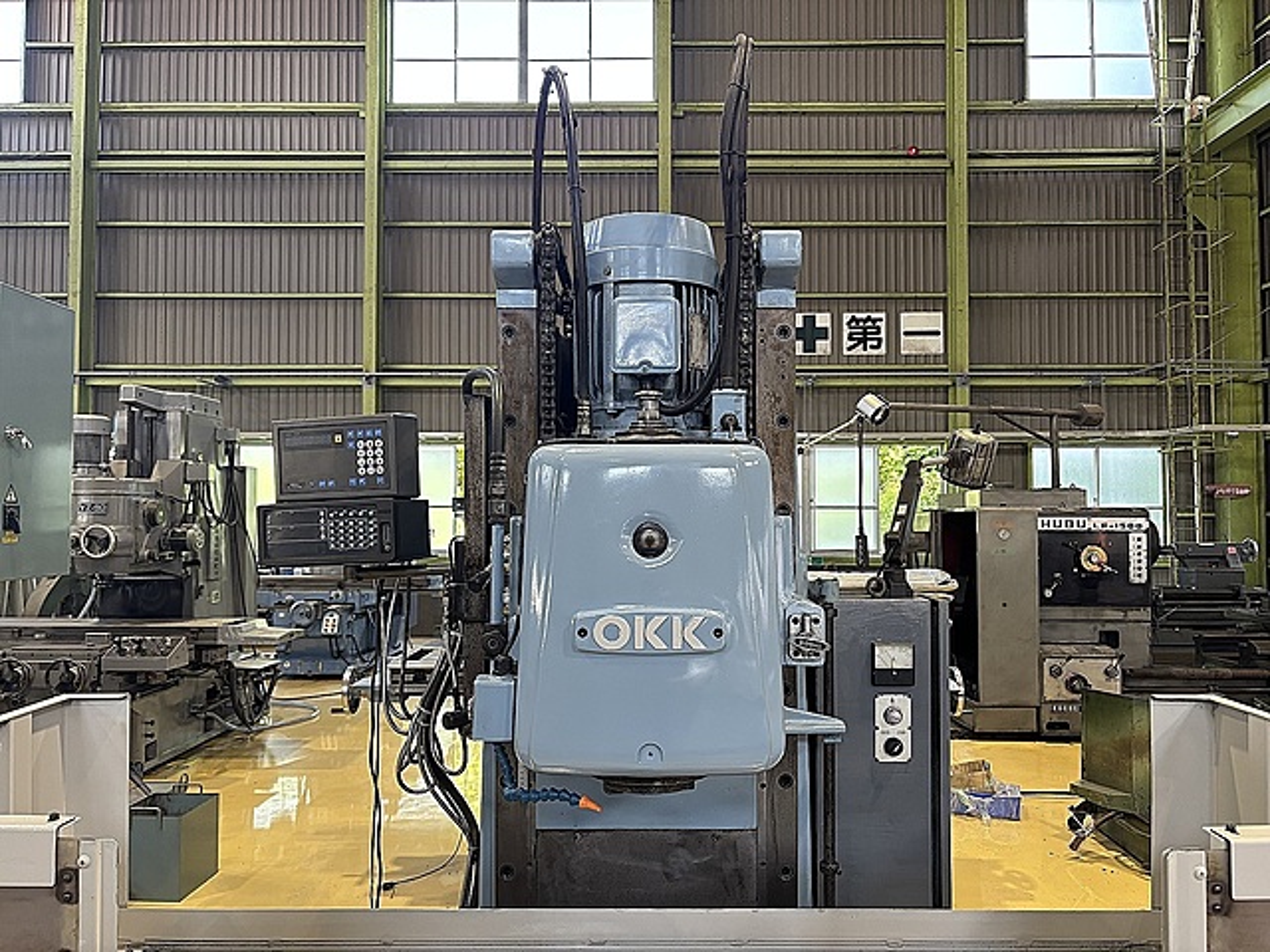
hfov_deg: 67.3
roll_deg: -0.7
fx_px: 954
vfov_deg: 53.1
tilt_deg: +1.3
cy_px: 476
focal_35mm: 26
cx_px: 635
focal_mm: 5.96
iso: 125
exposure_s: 1/78
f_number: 1.6
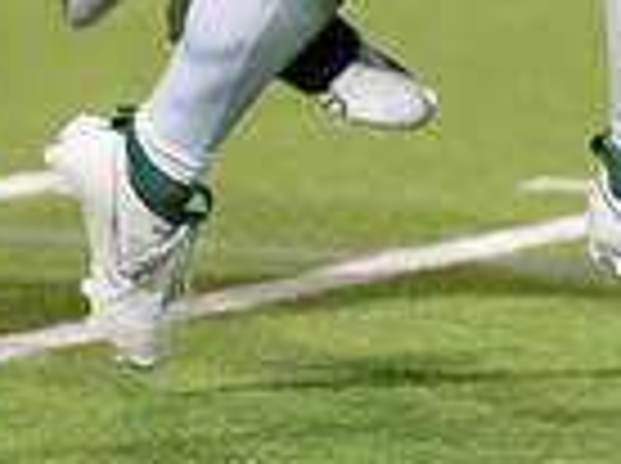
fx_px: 16422
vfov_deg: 1.6
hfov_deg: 2.2
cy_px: -387
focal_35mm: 917
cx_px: 558
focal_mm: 153
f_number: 2.8
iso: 4000
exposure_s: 1/1250
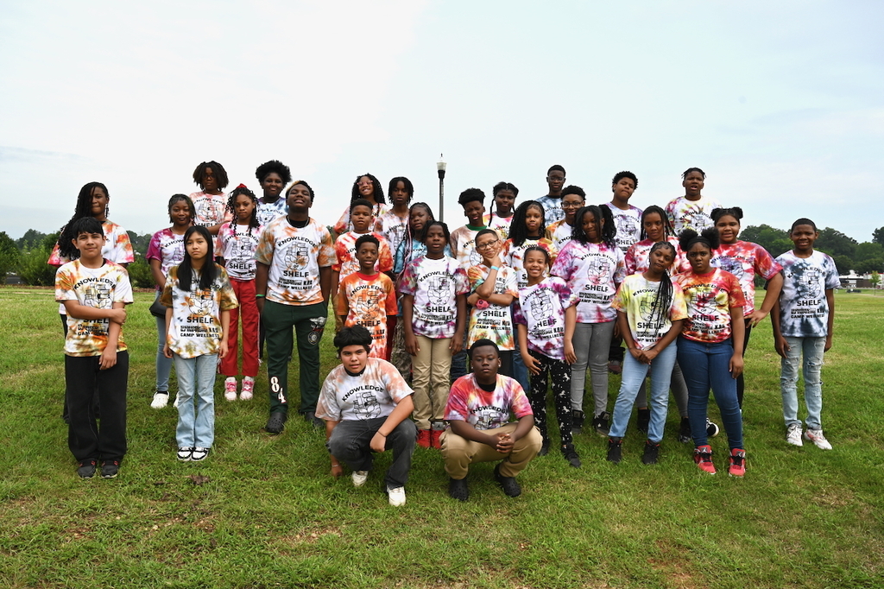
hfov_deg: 57.2
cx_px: 442
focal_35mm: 33
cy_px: 294
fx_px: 810
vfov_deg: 39.9
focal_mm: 33
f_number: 8
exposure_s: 1/200
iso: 100
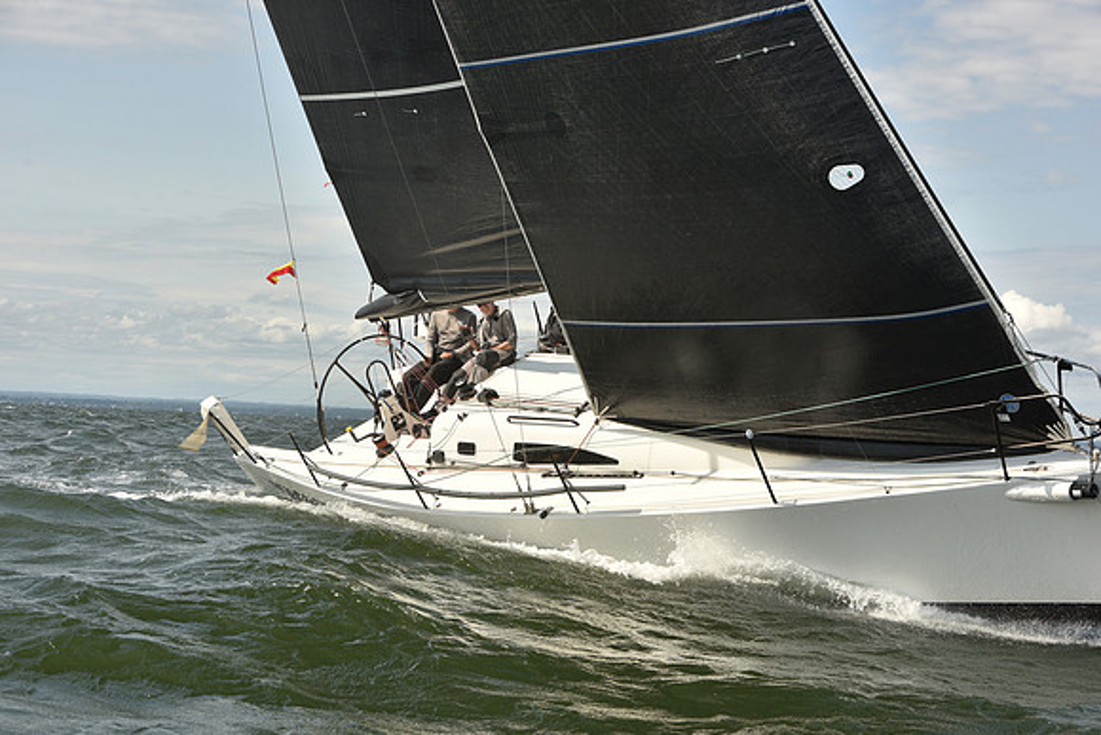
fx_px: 2141
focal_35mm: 70
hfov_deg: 28.8
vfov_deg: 19.5
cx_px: 550
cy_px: 368
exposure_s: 1/800
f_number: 9
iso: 250
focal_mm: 70
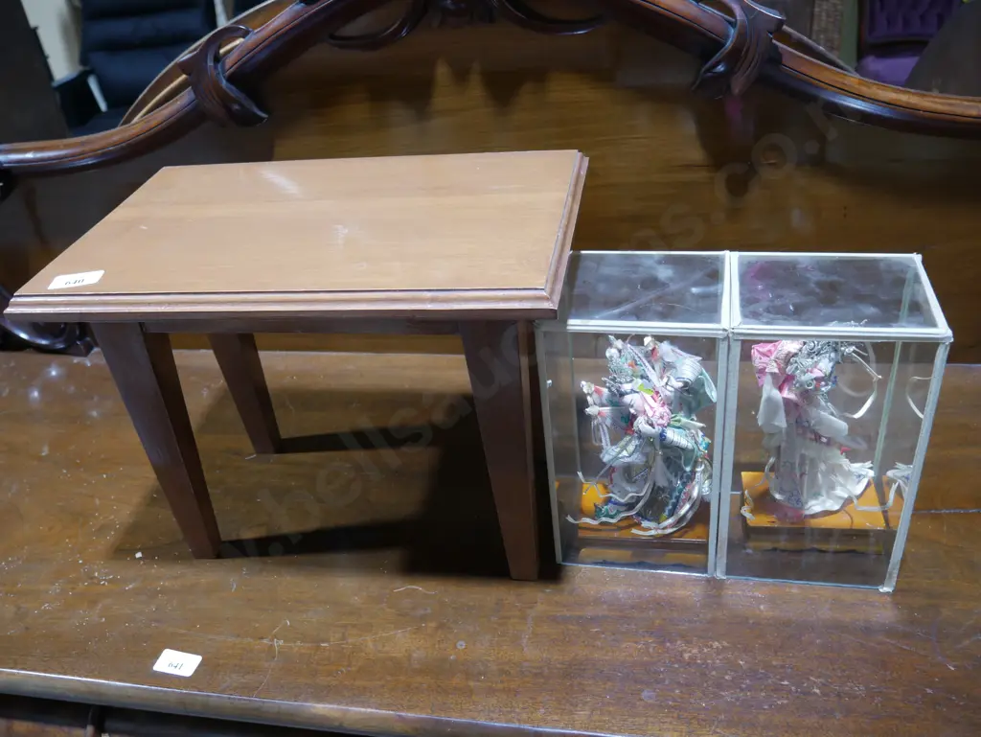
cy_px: 368
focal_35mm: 32
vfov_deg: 44.2
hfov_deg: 56.8
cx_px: 490
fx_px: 907
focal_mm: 16
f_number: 3.6
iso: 500
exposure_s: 1/60
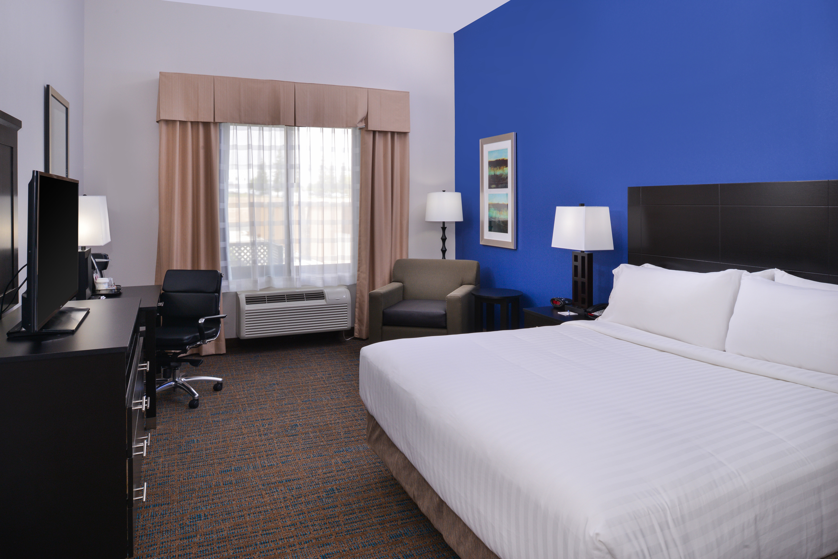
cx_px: 419
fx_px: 559
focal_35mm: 24
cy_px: 280
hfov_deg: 73.7
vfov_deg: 53.2
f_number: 13
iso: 400
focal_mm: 24
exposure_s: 1/30
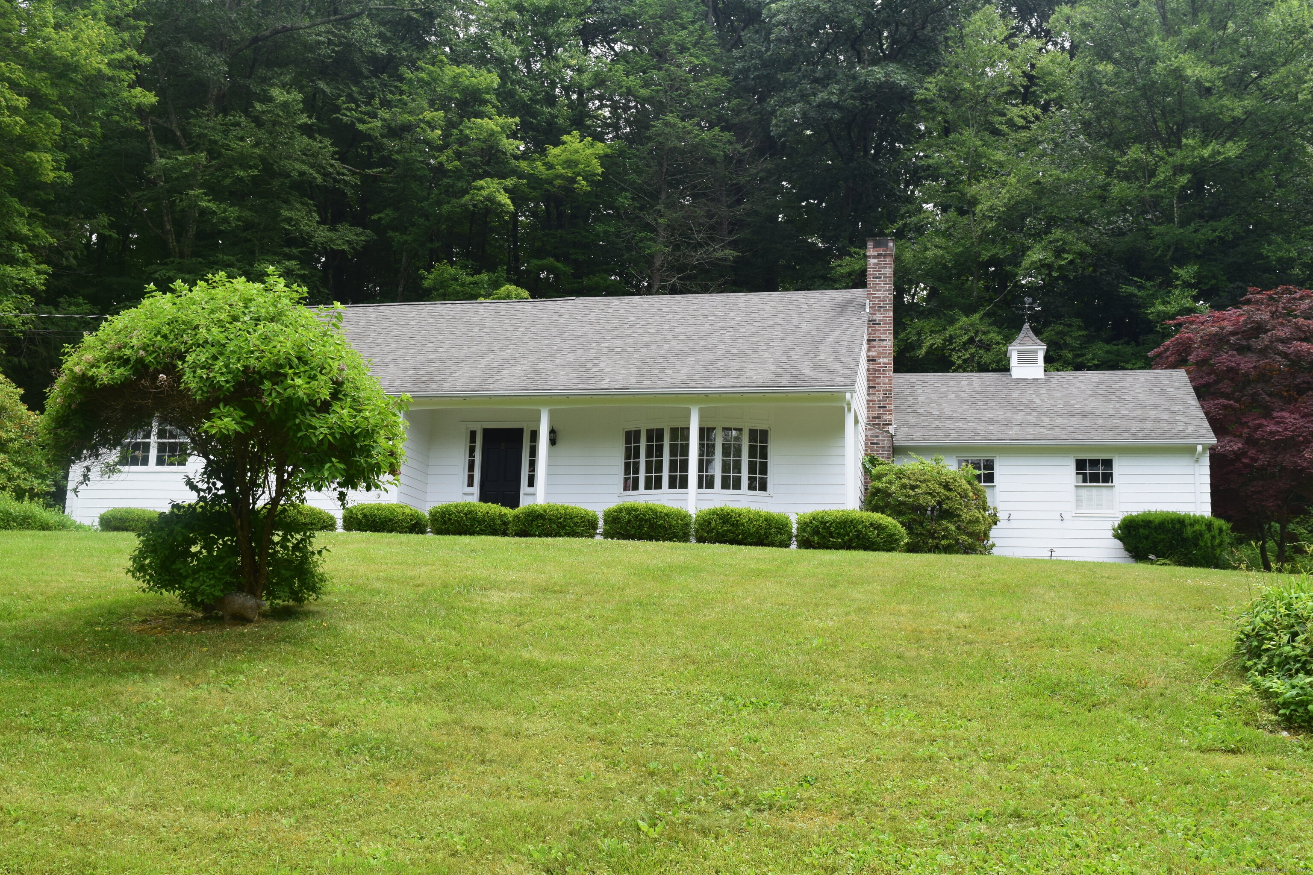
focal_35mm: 38
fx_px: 1368
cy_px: 438
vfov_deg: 35.5
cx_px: 656
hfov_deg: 51.3
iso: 400
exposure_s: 1/250
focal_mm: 25
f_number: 10
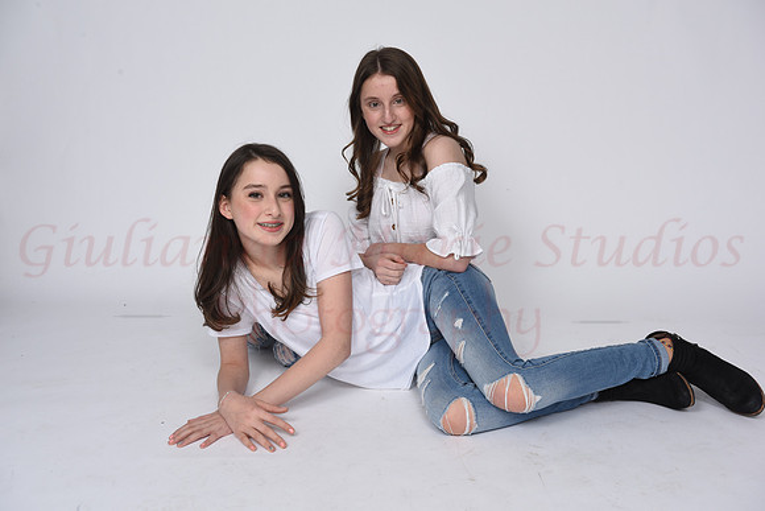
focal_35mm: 40
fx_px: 850
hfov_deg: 48.4
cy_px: 256
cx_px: 382
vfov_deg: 33.4
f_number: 9
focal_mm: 40
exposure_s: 1/125
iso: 160
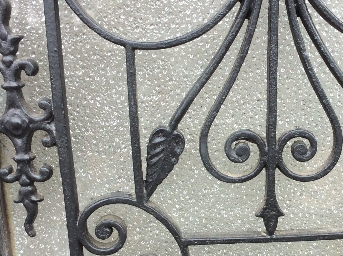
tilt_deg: -26.6
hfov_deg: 31.0
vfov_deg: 23.4
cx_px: 235
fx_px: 613
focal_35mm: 62
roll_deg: +1.6
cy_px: 186
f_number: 2.4
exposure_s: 1/145
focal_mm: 3.3
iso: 32
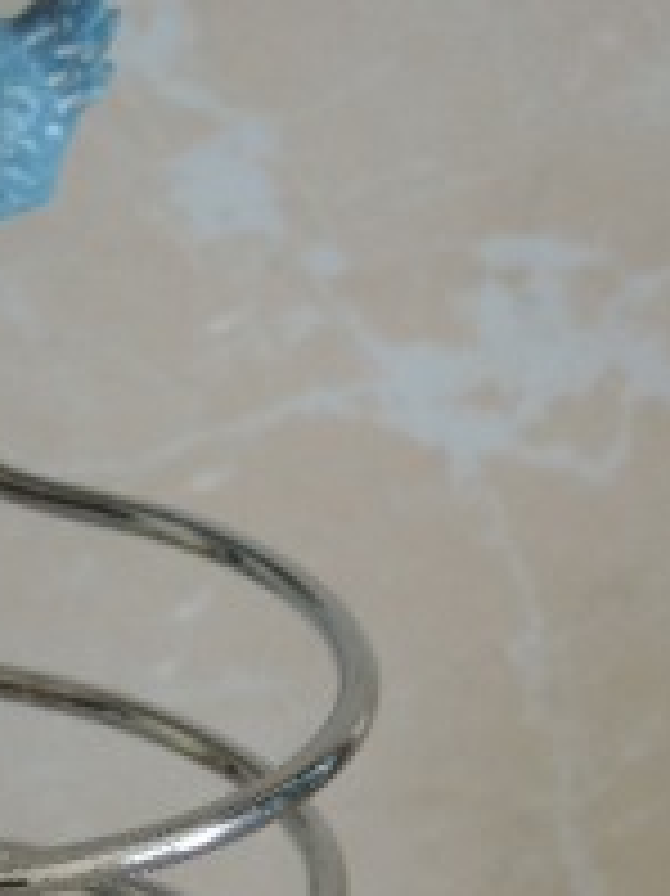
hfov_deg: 10.8
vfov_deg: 14.5
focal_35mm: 135
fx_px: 3488
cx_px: -58
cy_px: 756
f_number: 3.7
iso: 320
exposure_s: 1/60
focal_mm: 10.7
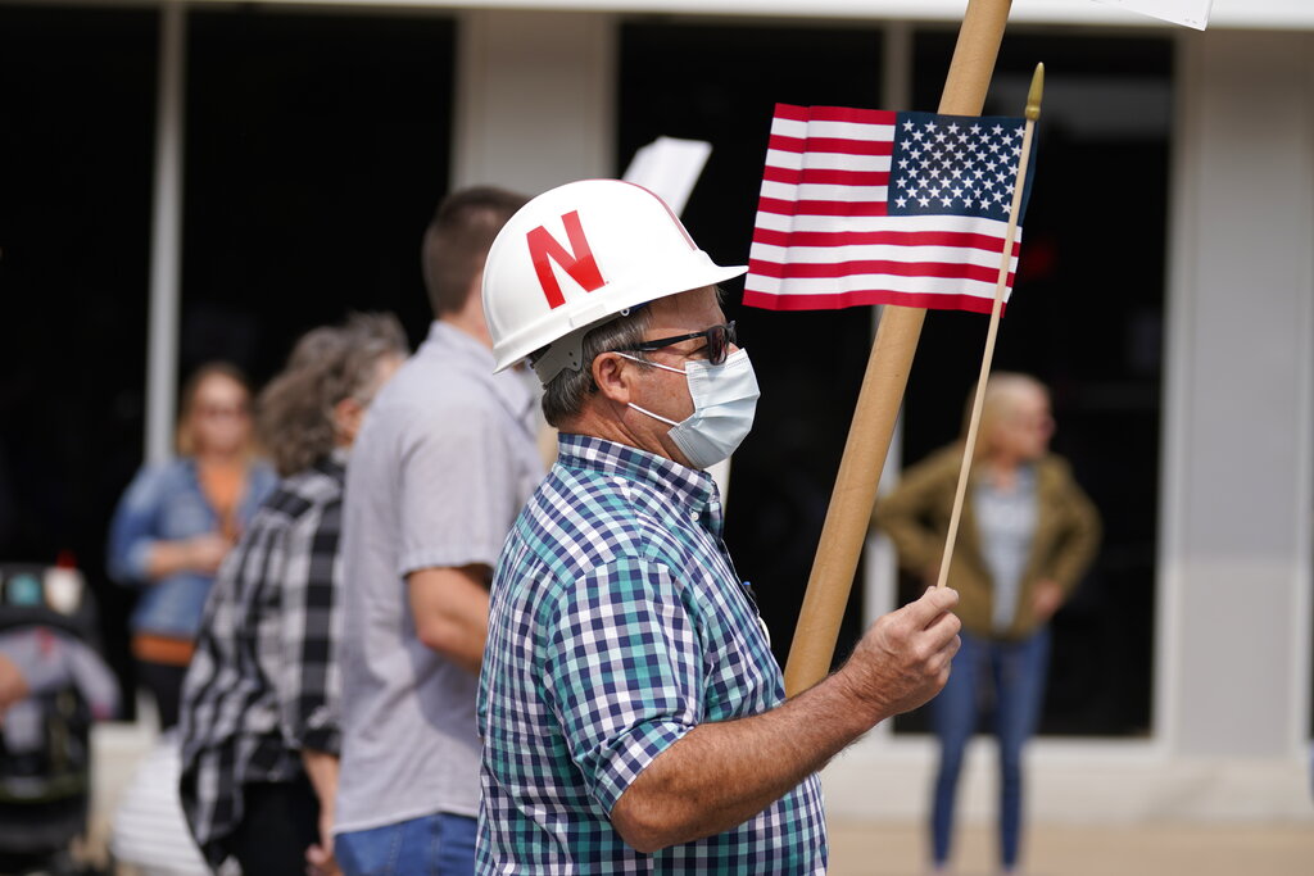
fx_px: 5731
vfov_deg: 8.7
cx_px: 657
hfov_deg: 13.1
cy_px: 438
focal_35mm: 157
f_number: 4
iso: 100
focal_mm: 157
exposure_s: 1/1250
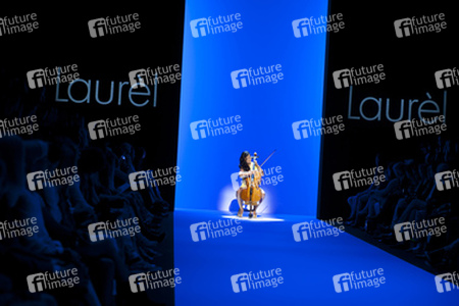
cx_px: 230
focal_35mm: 120
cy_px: 153
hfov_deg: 17.1
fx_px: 1530
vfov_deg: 11.4
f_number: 6.3
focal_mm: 120
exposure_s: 1/100
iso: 1600
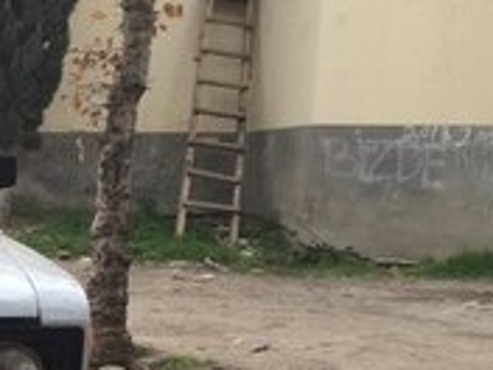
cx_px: -314
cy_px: 537
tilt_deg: -14.7
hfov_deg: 16.0
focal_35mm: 109
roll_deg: -1.4
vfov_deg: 12.9
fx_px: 1552
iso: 32
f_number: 2.2
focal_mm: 4.15
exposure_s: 1/178
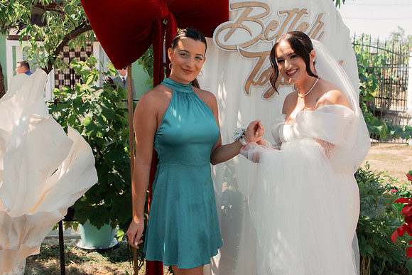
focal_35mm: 40
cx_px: 204
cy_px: 138
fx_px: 463
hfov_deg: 48.0
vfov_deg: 33.1
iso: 200
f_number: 4.5
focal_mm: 35
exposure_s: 1/500
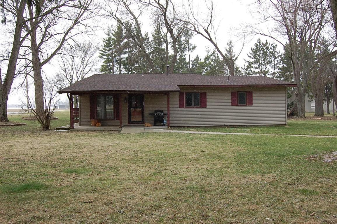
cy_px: 112
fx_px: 309
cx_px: 168
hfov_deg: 57.3
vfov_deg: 39.9
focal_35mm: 33
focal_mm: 22
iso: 200
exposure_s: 1/200
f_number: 7.1
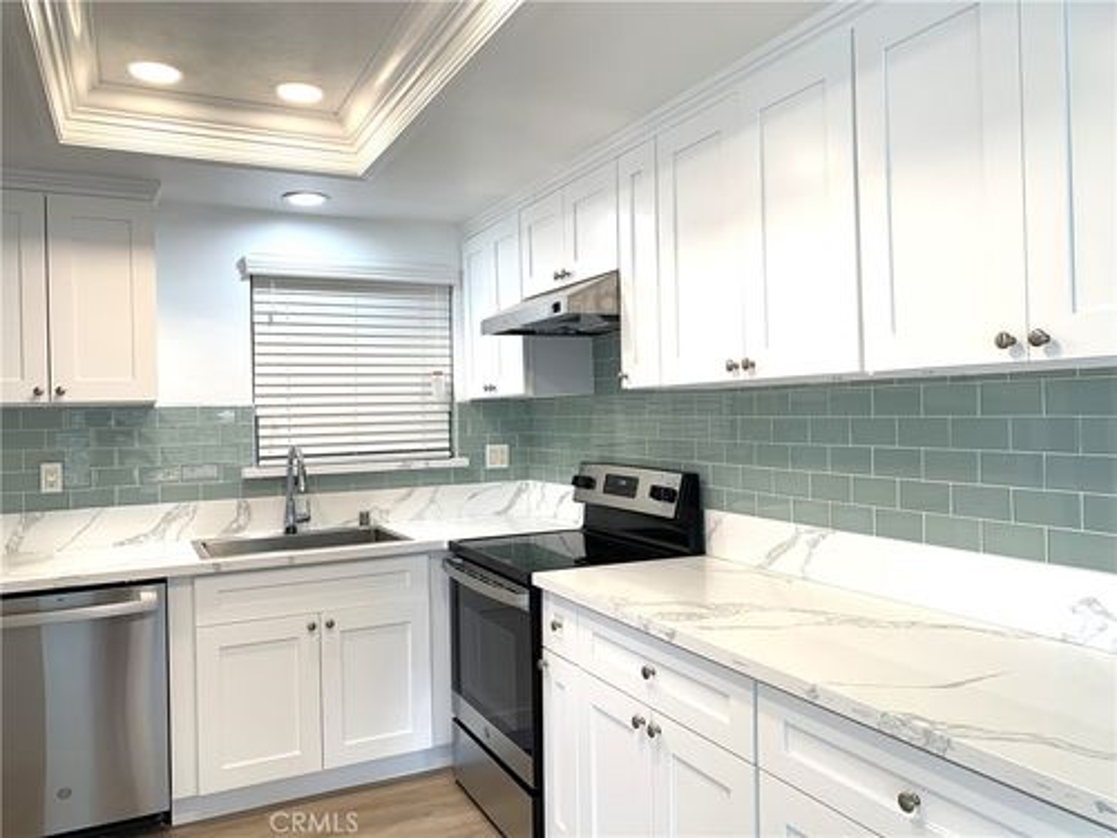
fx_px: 839
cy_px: 419
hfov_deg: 67.3
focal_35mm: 26
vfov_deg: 53.1
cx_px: 558
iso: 50
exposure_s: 1/120
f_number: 1.8
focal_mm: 4.25
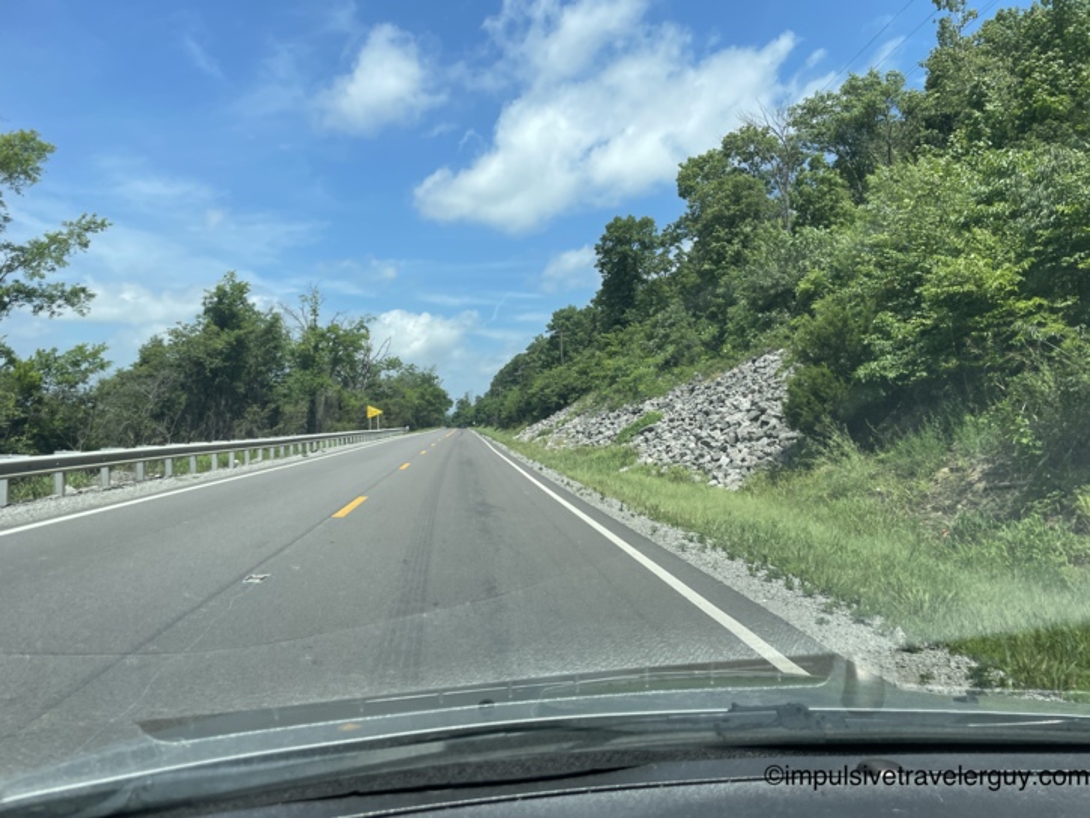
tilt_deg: +0.5
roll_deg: -1.6
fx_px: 819
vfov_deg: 53.1
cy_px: 409
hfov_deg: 67.3
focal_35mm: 26
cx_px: 545
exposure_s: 1/2257
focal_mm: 4.2
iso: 32
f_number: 1.6
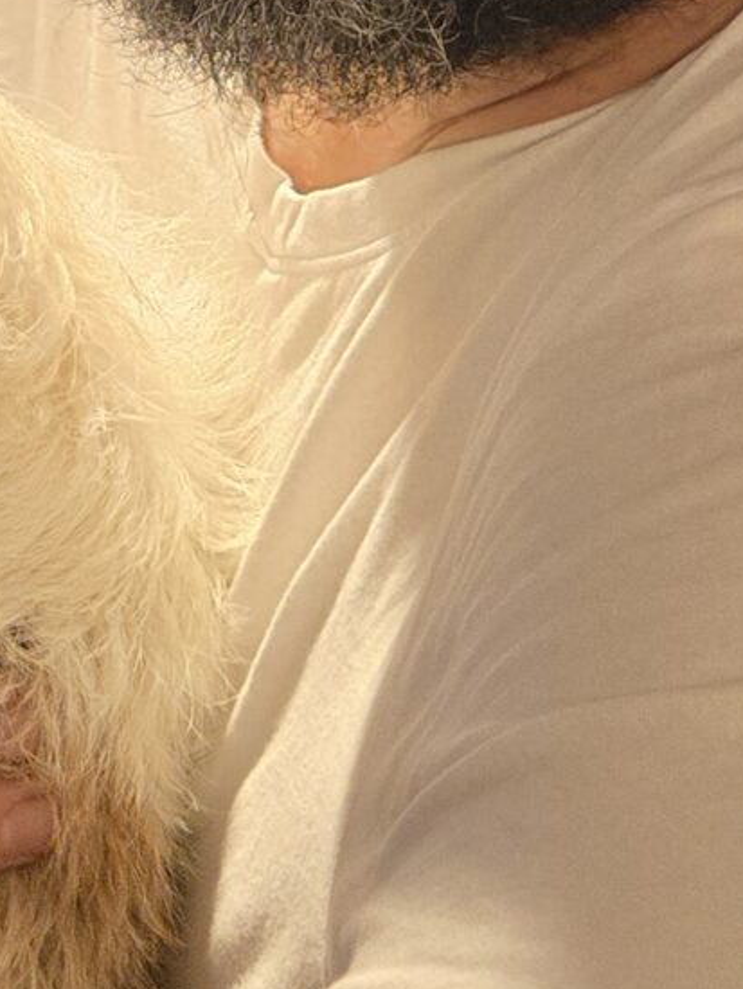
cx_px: -327
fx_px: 3060
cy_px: 4
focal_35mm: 107
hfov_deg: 13.2
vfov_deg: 17.9
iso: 800
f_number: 1.8
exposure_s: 1/120
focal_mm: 5.4
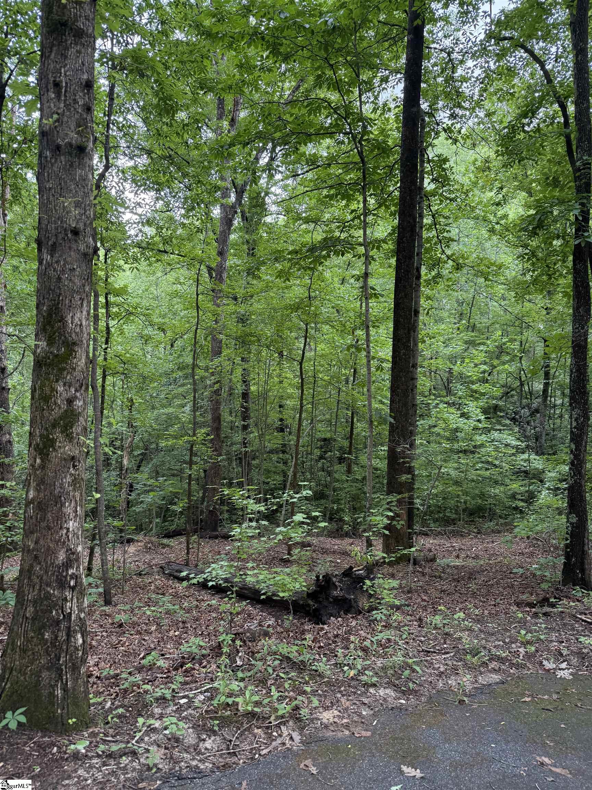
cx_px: 296
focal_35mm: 24
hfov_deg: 56.8
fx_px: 547
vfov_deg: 71.6
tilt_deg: -3.3
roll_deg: +0.2
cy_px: 395
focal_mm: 6.76
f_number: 1.78
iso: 200
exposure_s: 1/157
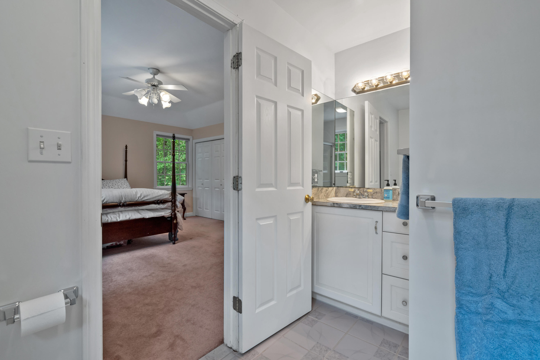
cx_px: 270
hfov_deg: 96.7
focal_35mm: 16
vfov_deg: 73.7
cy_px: 180
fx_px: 240
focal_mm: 16
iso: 1000
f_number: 8
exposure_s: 1/30
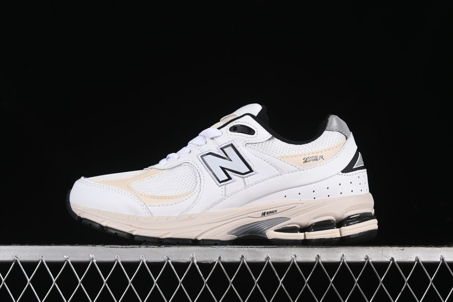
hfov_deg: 27.0
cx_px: 226
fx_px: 944
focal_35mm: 75
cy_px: 151
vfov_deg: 18.2
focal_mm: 50
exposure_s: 1/80
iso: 160
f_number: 8
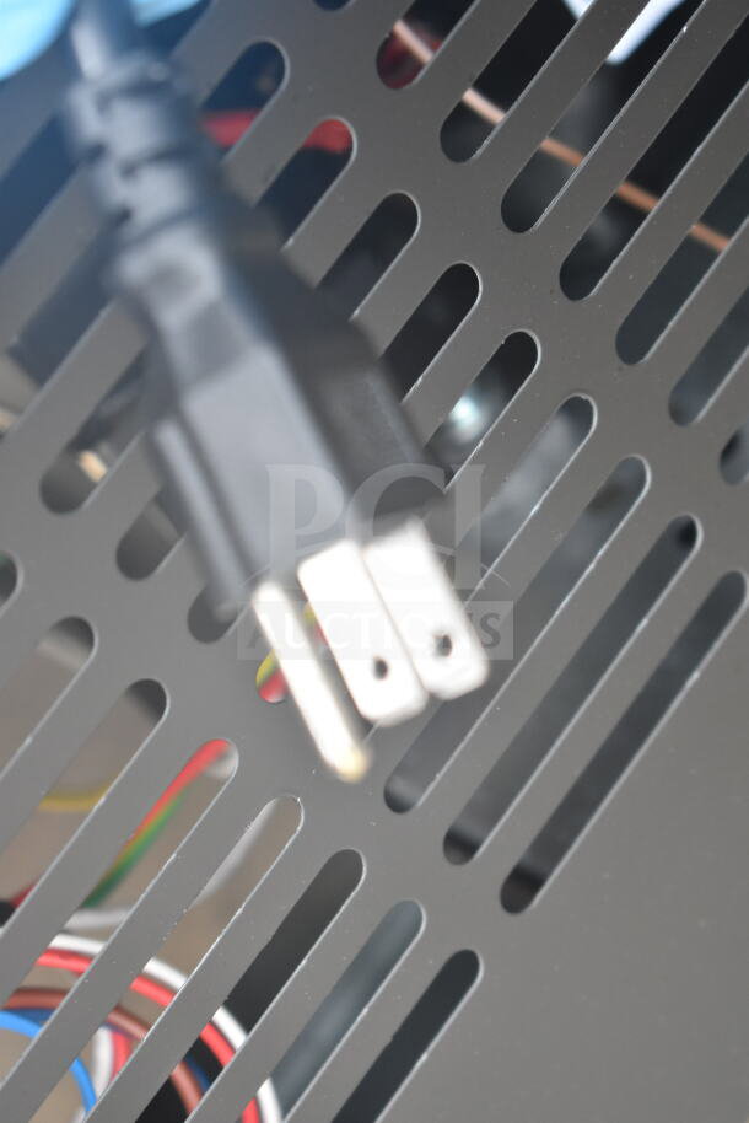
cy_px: 562
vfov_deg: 24.6
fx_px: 2573
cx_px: 374
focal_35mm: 82
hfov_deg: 16.6
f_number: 5.6
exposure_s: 1/125
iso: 1600
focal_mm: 55
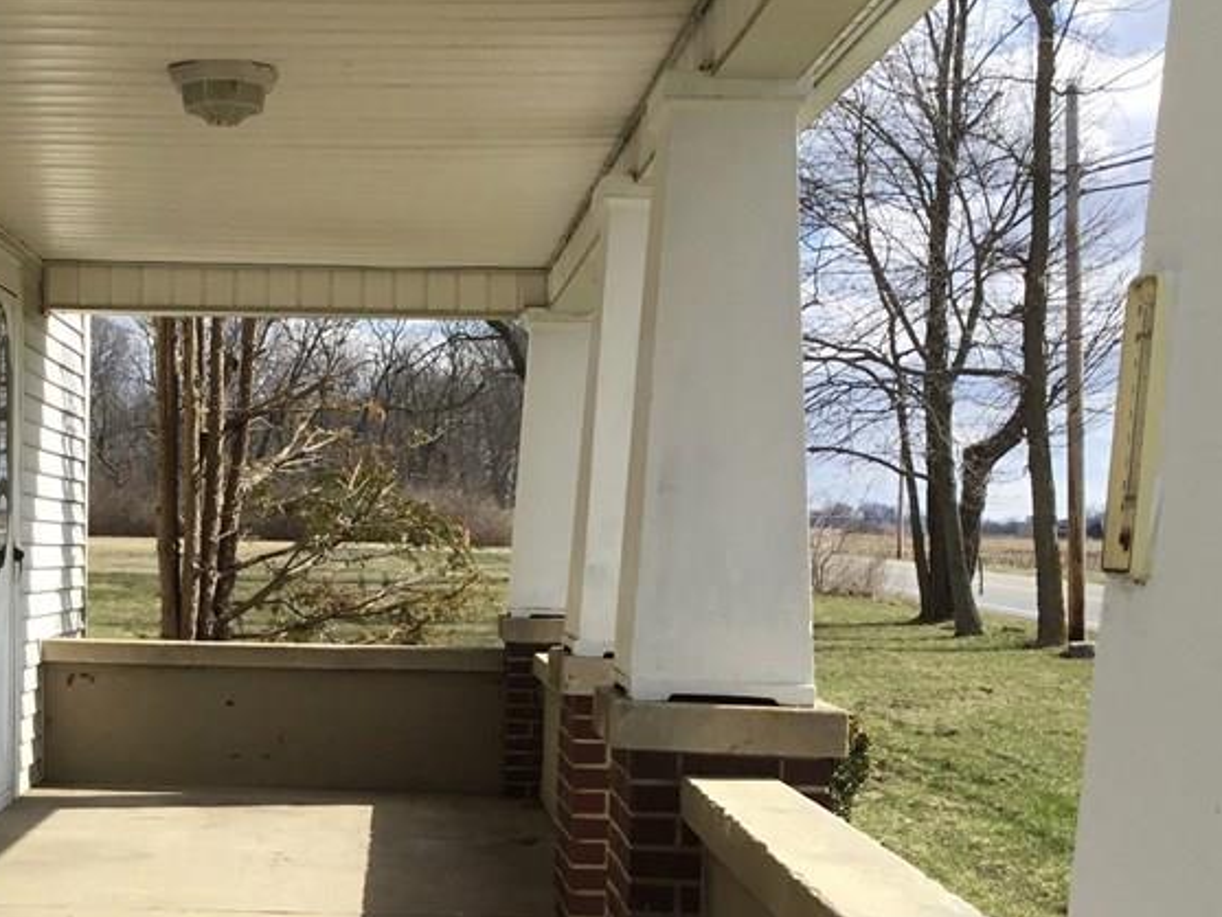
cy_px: 586
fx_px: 2013
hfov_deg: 33.4
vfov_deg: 25.6
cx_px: 393
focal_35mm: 57
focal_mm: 3.3
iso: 25
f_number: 2.4
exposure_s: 1/1058
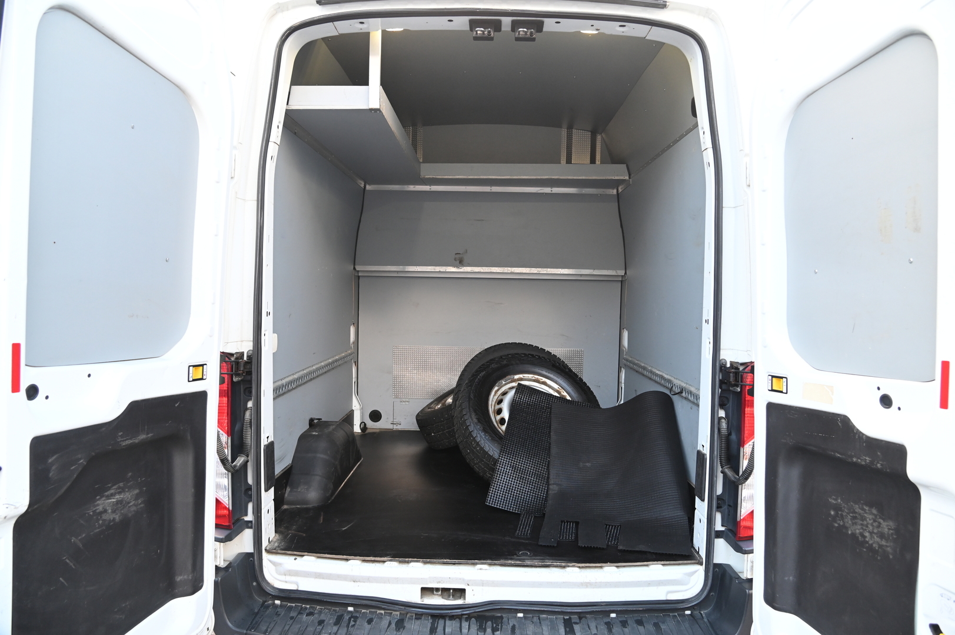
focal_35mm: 24
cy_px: 318
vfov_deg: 53.1
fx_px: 636
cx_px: 478
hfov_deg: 73.8
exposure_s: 1/200
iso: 2000
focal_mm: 24
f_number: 7.1
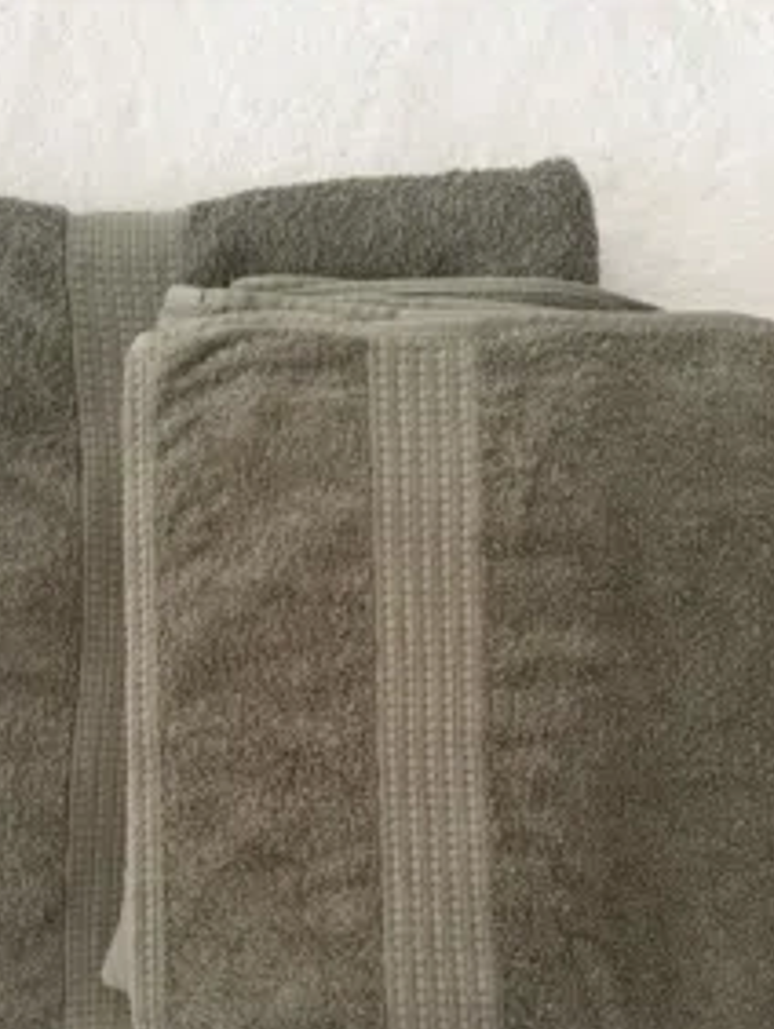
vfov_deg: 52.9
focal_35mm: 34
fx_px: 1012
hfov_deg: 41.7
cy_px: 682
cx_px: 314
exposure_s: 1/60
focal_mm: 6.76
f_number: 1.78
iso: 250
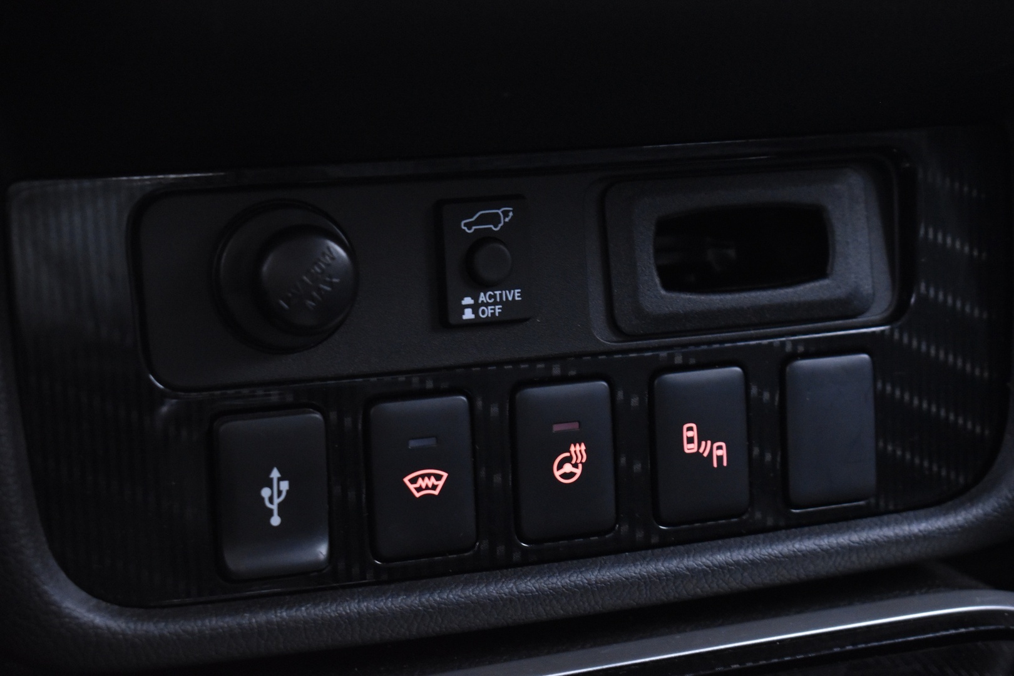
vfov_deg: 17.5
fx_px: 2197
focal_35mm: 78
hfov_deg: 26.0
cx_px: 507
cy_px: 338
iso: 3200
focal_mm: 52
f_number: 5.6
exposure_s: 1/6
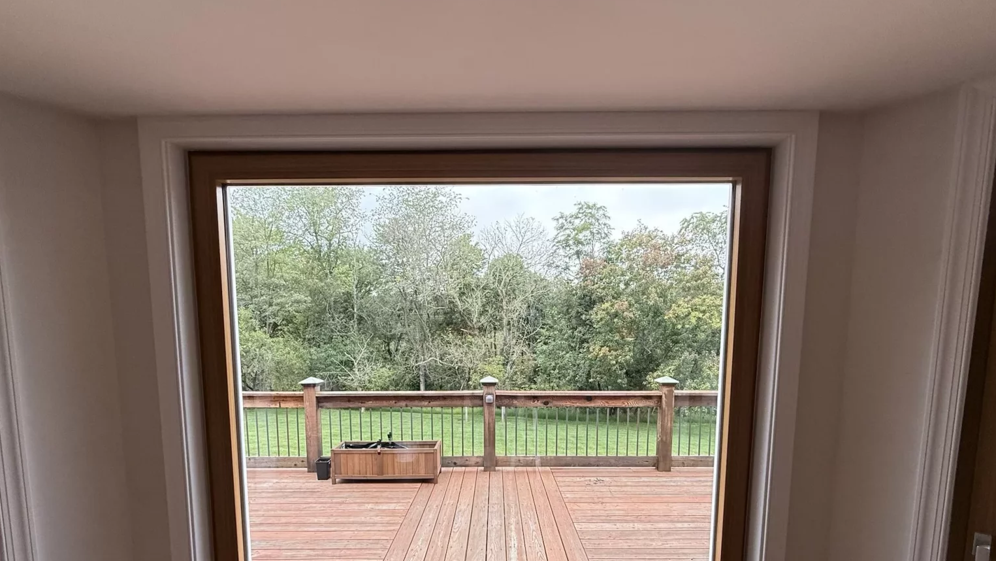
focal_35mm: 16
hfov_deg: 99.4
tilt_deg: -4.7
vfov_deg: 65.2
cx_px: 495
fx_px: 423
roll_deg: +0.0
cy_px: 377
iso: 200
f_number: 2.2
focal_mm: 2.22
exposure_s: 1/99
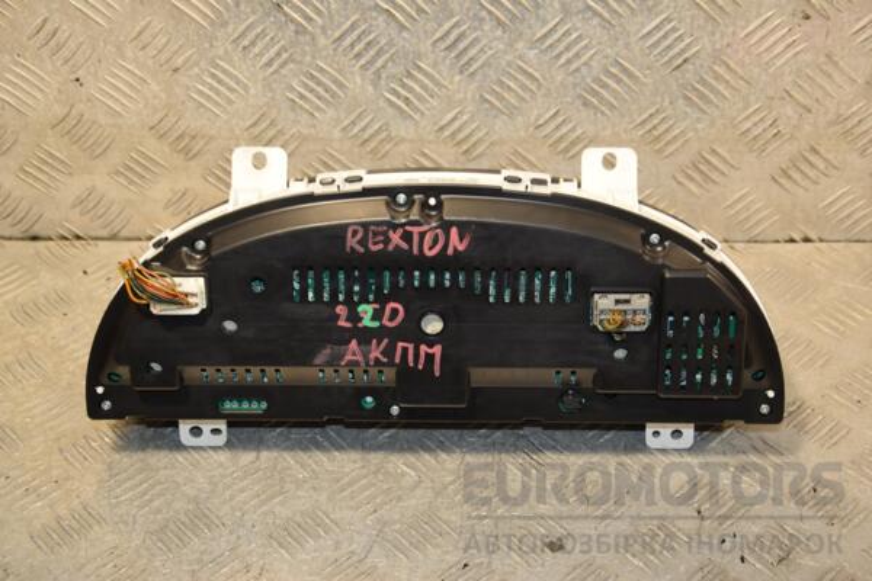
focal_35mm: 60
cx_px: 436
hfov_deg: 33.4
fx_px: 1453
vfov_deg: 22.6
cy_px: 290
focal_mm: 40
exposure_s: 1/200
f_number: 5.6
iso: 800
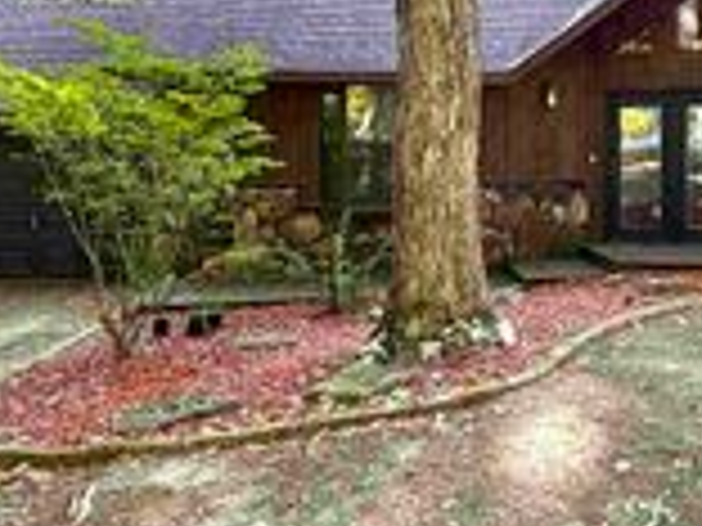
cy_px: 214
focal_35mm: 45
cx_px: 508
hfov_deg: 41.1
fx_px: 913
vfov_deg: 32.1
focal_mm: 2.22
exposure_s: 1/121
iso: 80
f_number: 2.2
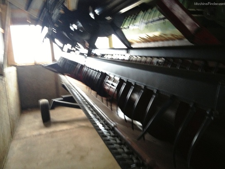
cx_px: 112
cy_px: 84
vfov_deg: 40.7
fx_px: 227
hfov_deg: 52.6
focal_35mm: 35
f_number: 2.4
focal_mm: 4.28
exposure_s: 1/20
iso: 200
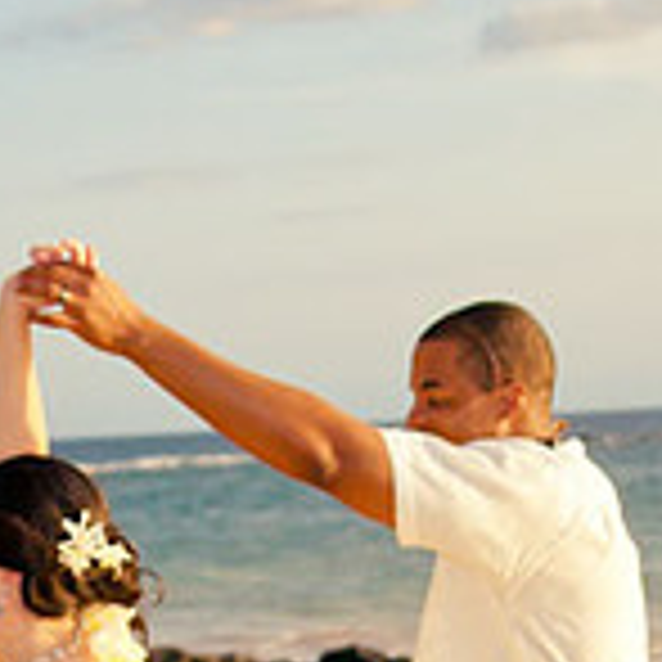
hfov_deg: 12.4
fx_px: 3051
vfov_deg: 12.2
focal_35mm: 141
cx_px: 243
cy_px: 687
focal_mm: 28
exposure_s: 1/2500
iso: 400
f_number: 2.8
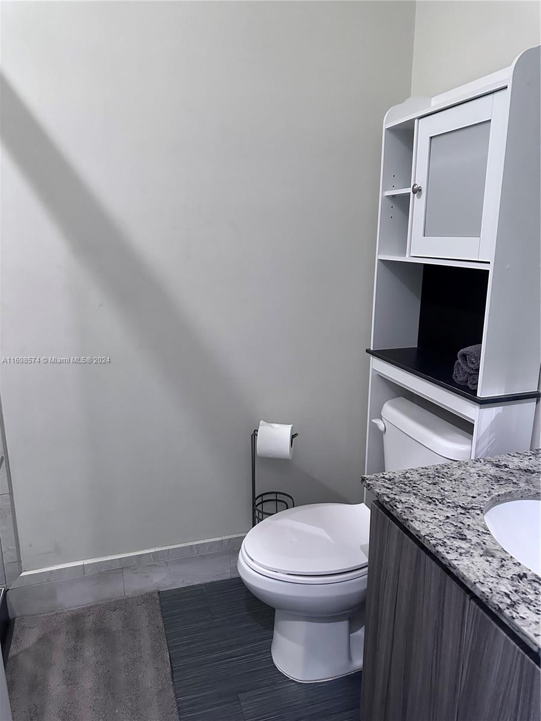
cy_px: 360
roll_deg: -1.1
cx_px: 270
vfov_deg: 71.6
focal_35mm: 24
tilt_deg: -13.0
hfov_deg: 56.8
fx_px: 500
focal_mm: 6.86
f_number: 1.78
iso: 800
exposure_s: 1/60
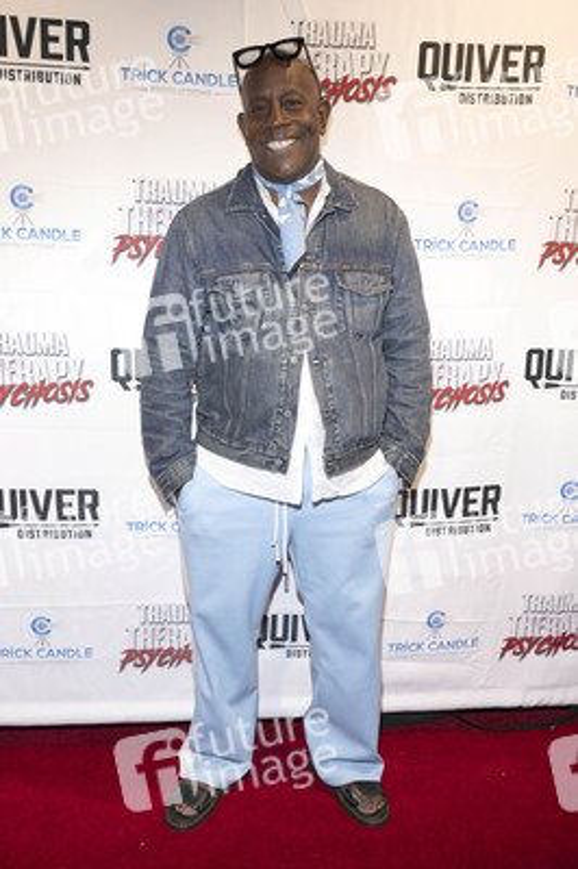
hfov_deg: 41.6
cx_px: 289
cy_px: 434
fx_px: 760
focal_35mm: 32
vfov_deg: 59.5
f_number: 5.6
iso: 800
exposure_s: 1/200
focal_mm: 31.5
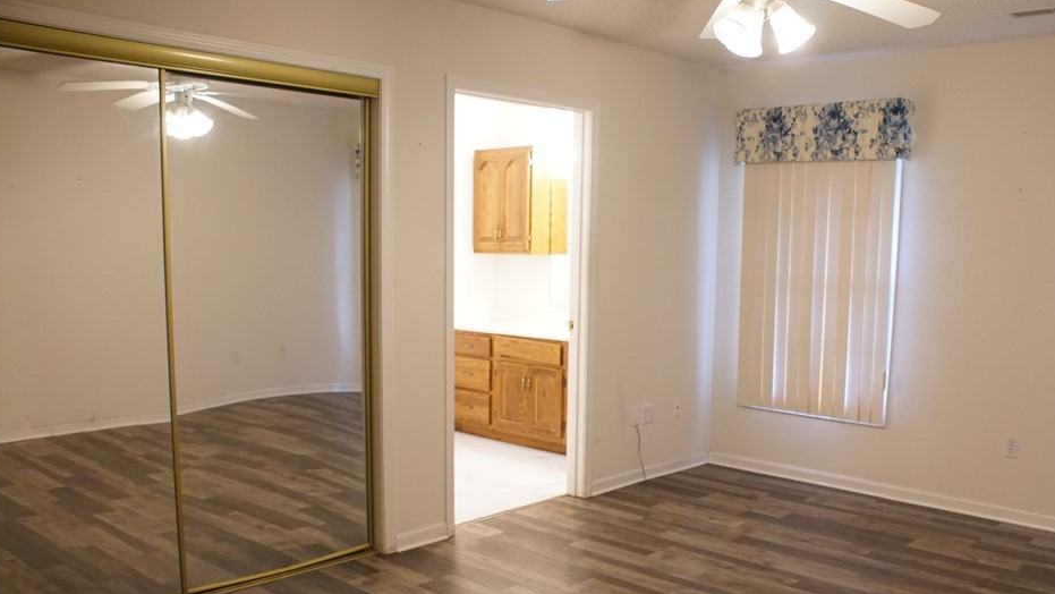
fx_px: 923
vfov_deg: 35.5
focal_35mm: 33
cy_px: 372
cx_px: 599
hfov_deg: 59.3
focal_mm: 18
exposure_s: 1/60
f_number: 3.5
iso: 1600
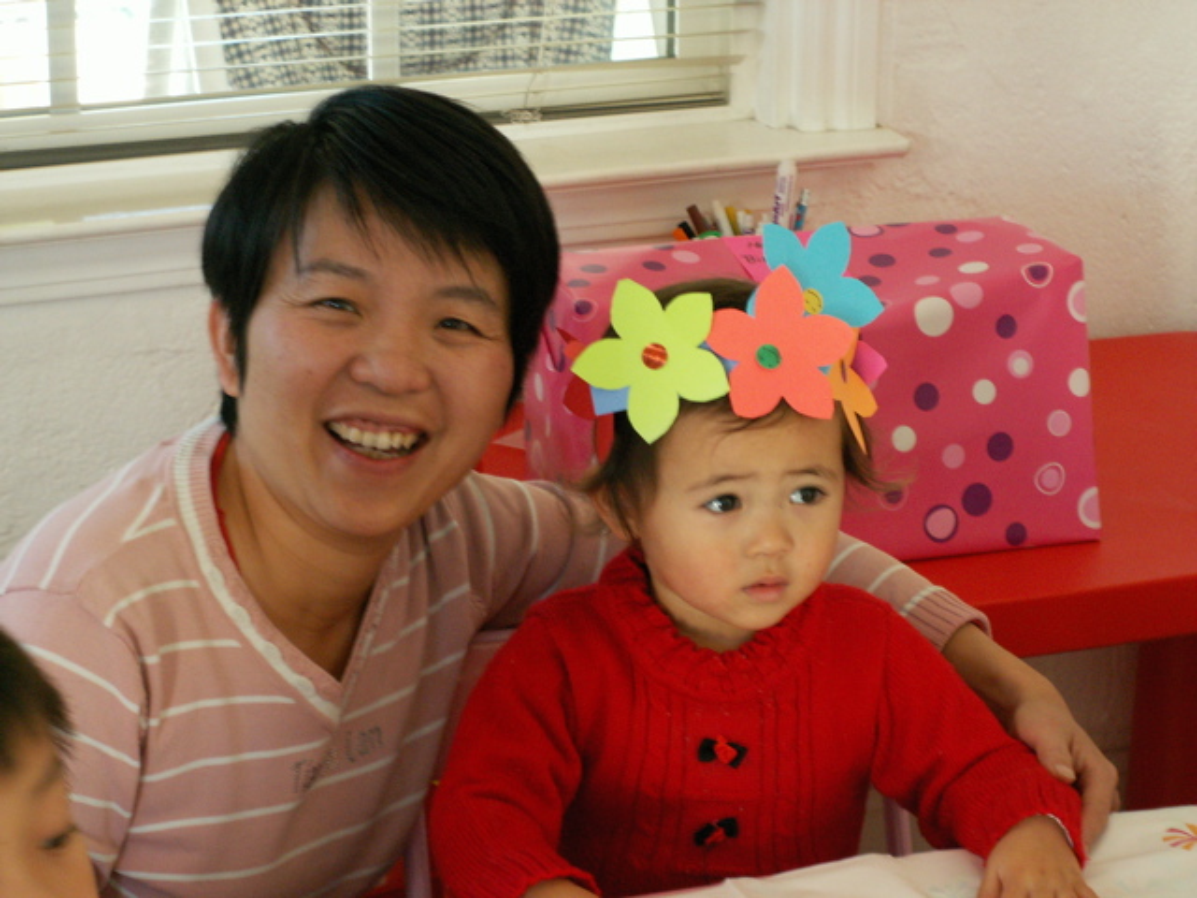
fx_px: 3838
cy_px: 449
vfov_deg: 13.3
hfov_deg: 17.7
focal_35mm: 111
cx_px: 598
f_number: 3.5
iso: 160
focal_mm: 18.05
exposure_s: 1/15
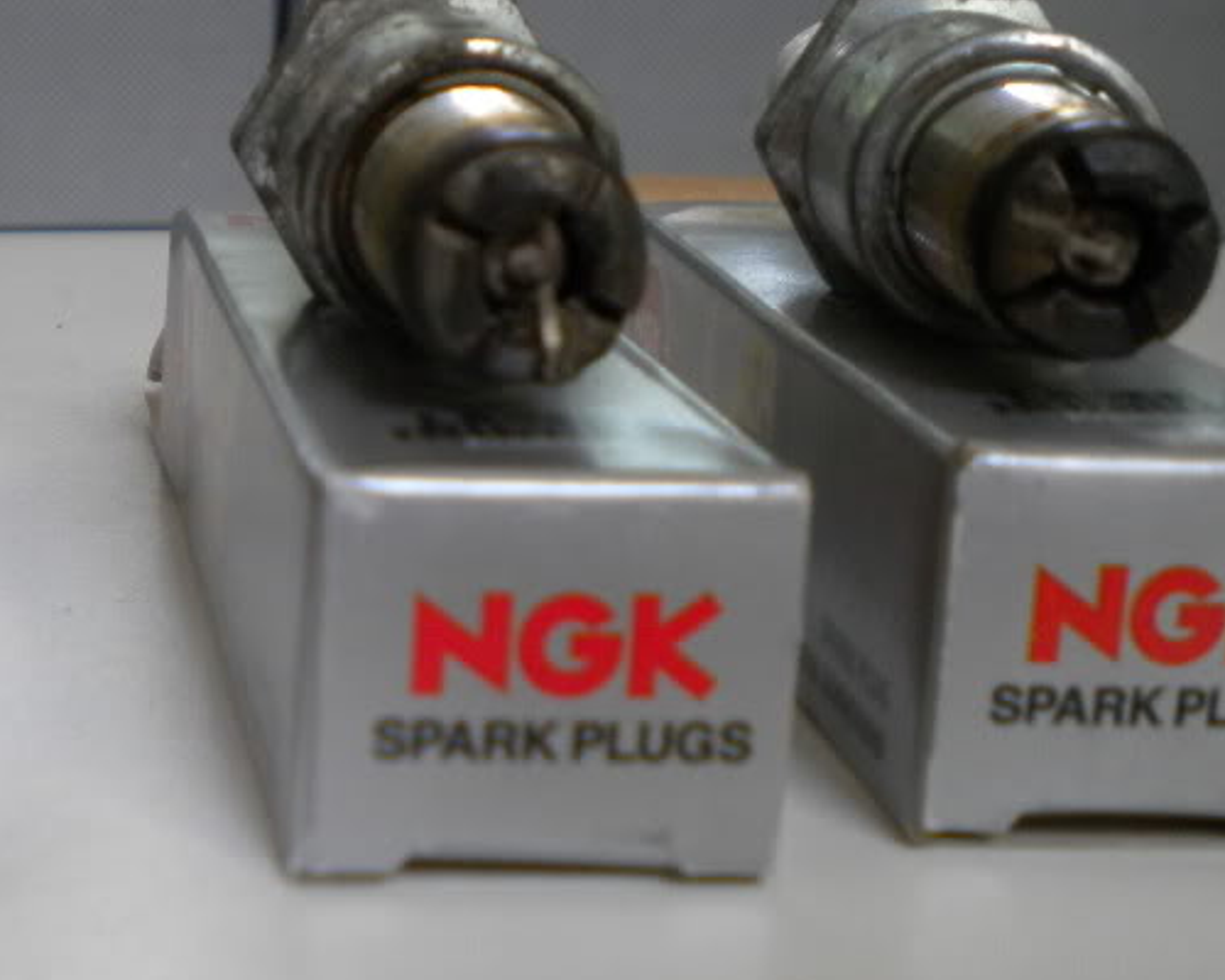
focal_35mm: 70
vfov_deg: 21.8
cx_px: 71
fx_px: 2538
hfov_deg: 26.1
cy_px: 583
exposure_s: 1/56.4
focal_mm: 6.3
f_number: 3.1
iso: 206
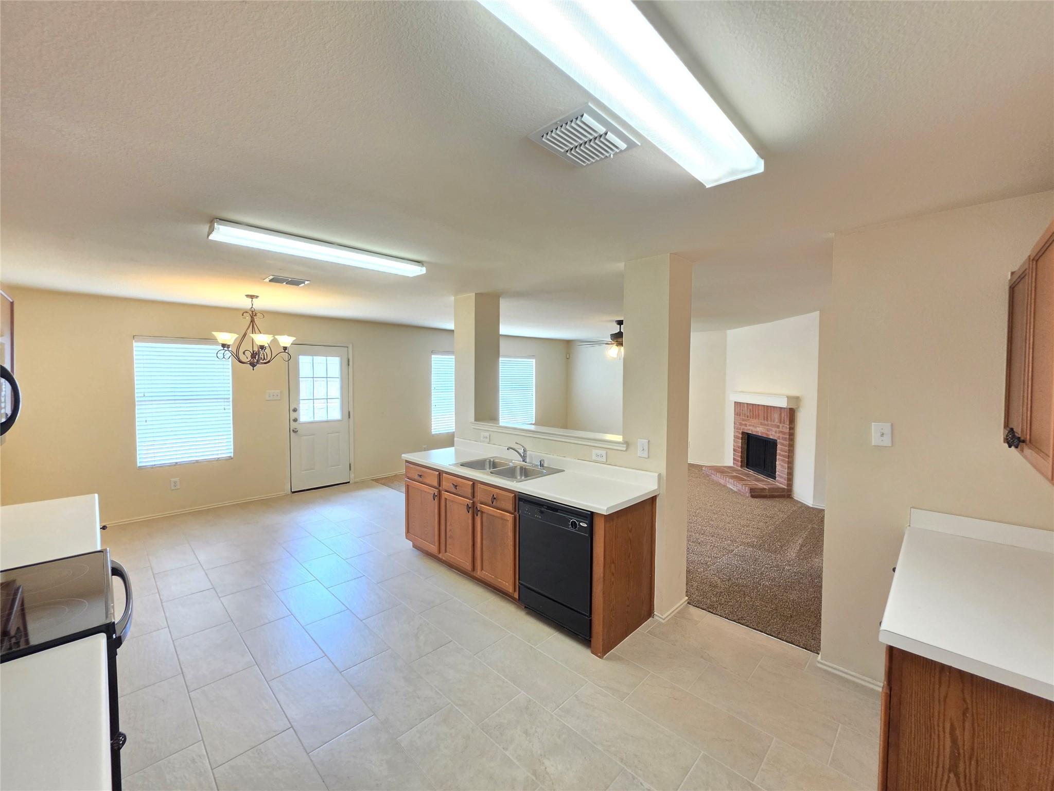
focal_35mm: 13
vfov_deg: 89.9
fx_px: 396
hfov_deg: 106.2
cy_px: 396
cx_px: 527
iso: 160
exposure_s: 1/60
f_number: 1.9
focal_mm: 2.2
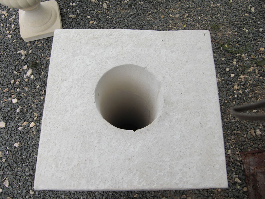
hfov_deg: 63.4
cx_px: 132
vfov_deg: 49.7
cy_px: 100
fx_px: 214
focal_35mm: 28
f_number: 2.6
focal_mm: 4.9
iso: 50
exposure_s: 1/320
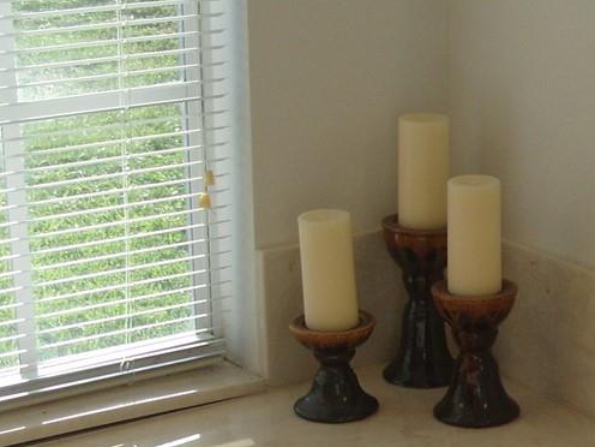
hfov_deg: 16.8
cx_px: 692
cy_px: 424
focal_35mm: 113
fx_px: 1942
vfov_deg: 13.0
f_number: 2.8
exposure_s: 1/180
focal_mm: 7.8
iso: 80
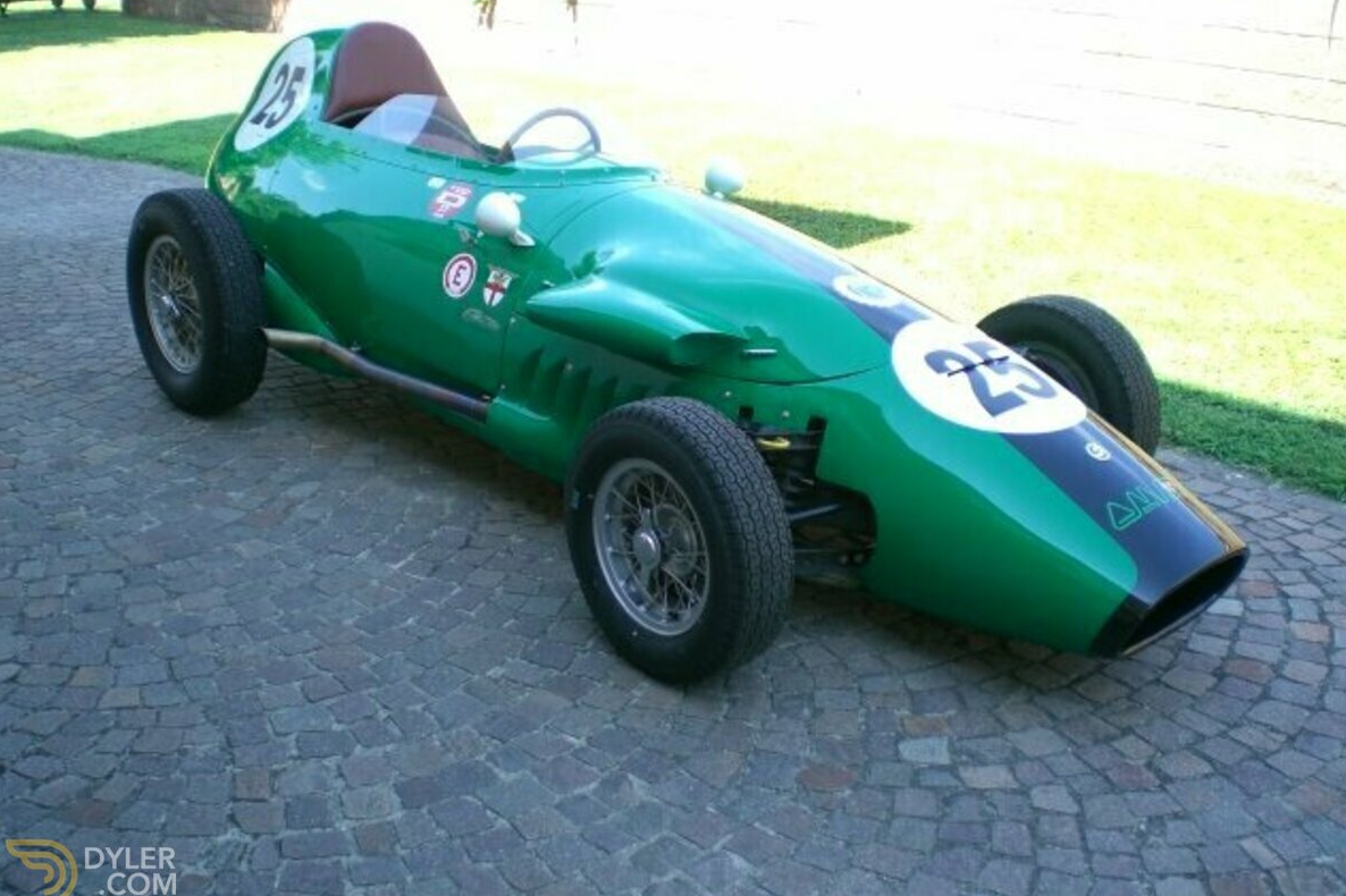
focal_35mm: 40
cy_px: 407
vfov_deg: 33.4
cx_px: 675
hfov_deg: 48.5
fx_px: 1495
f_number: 3.1
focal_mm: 6.3
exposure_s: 1/125
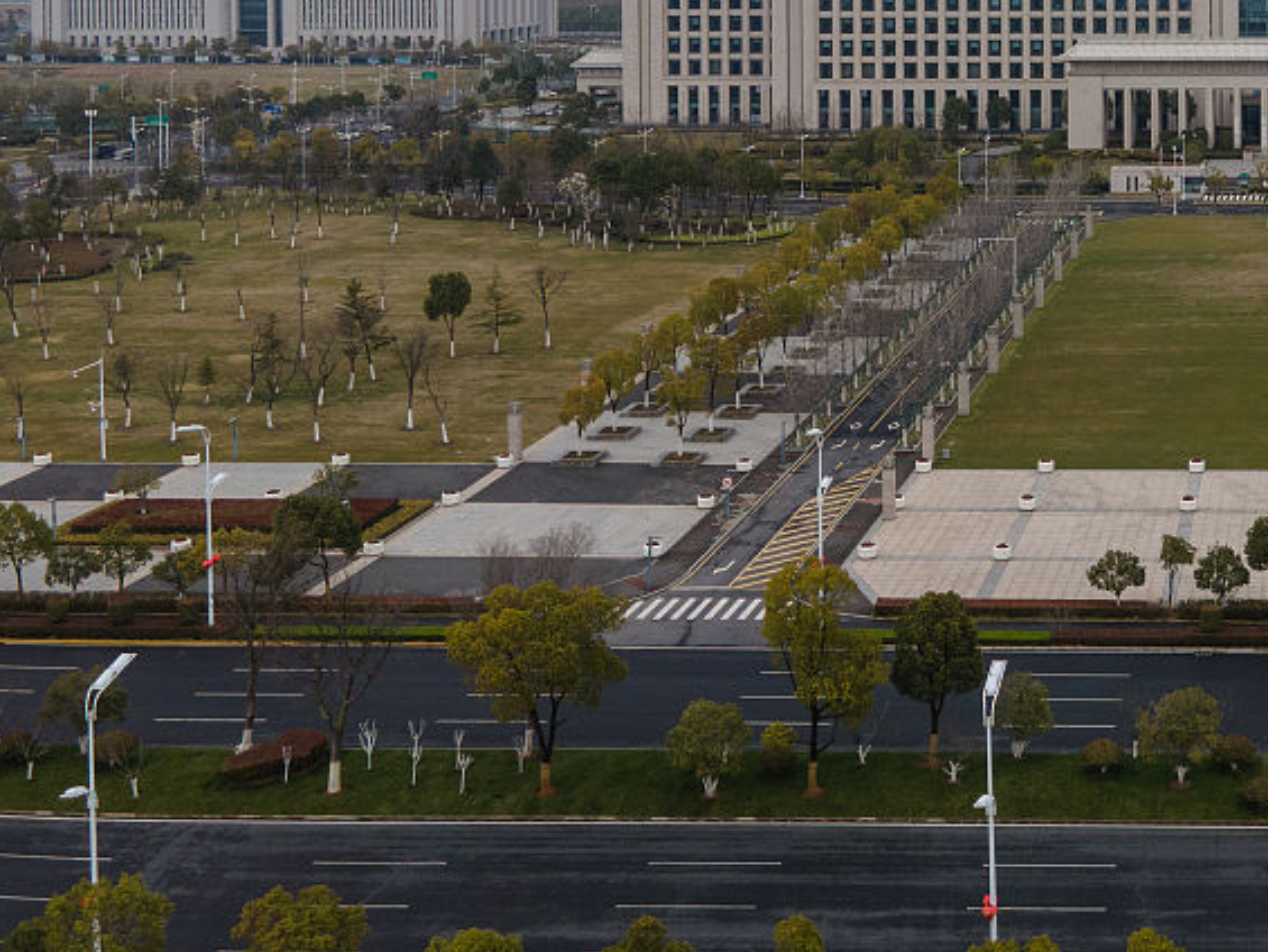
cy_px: -13
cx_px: 1302
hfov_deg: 33.8
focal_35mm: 51
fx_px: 1869
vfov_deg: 26.9
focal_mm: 4.5
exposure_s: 1/200
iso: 100
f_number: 2.8
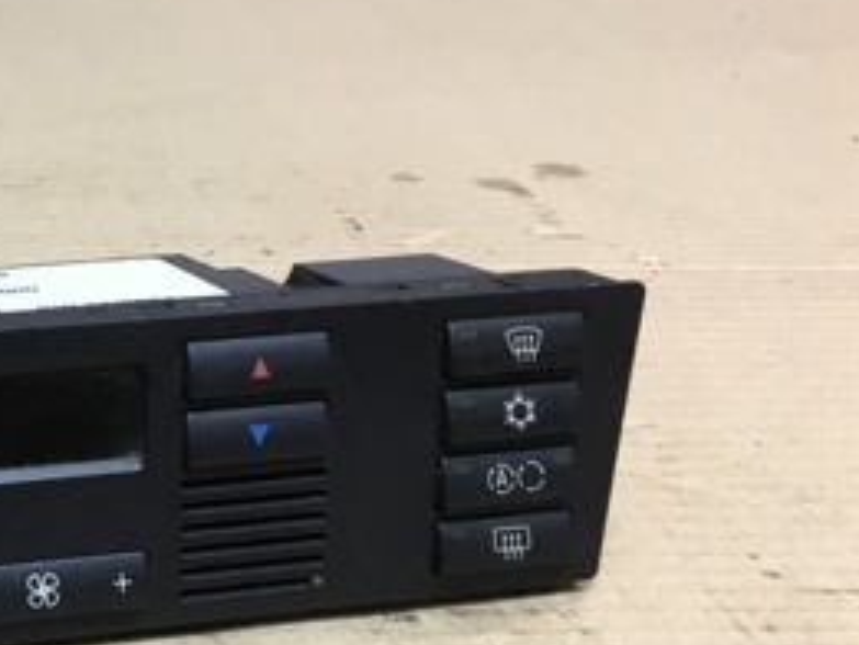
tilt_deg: -25.4
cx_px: -128
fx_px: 1763
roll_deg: -1.5
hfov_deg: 25.1
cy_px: 318
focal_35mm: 71
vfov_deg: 20.7
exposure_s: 1/33
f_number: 2.2
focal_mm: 4.15
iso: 64
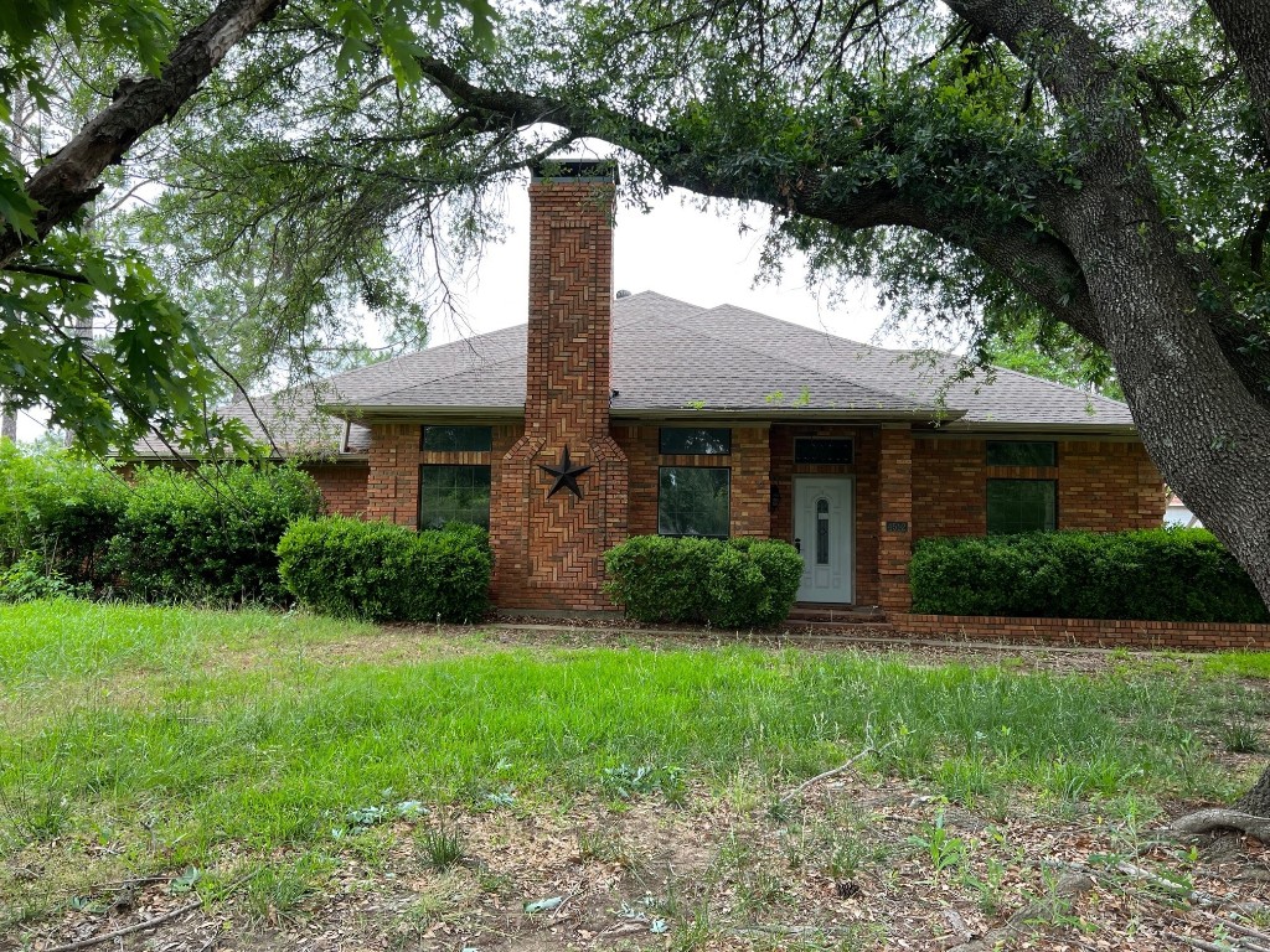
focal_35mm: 26
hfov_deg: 67.3
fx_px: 954
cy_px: 476
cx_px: 635
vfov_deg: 53.1
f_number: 1.5
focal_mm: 5.7
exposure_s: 1/260
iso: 50
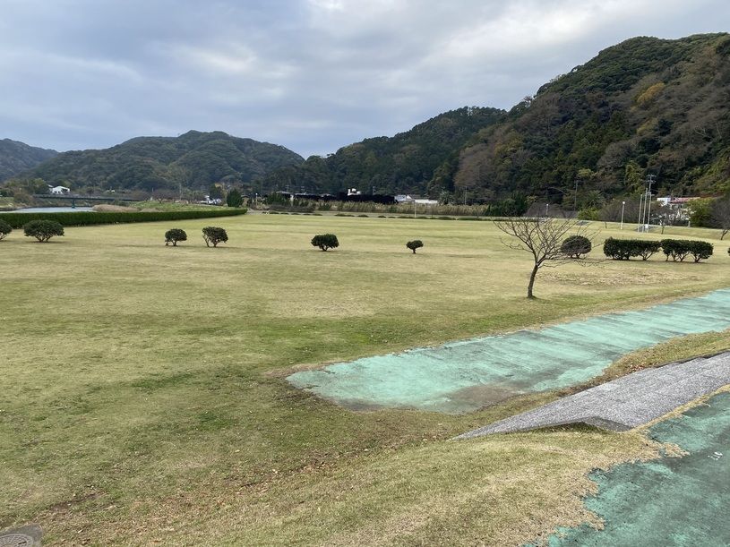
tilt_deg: -7.8
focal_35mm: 26
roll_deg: -1.4
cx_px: 365
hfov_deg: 67.3
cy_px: 274
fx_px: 548
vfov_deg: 53.1
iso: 32
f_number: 1.8
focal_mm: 4.25
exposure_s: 1/1157
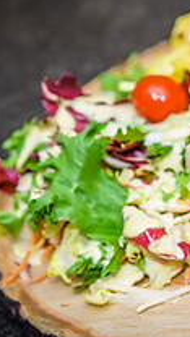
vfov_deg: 10.3
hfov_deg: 5.7
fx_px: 1872
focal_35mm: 209
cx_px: 310
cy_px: 181
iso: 100
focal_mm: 70
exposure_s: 1/250
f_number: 4
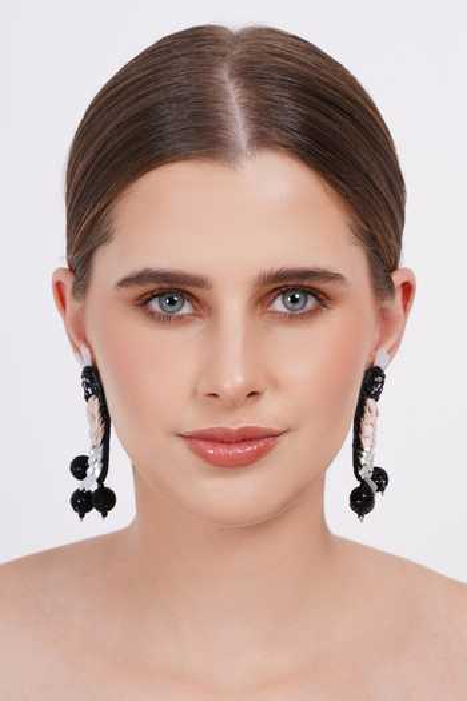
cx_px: 234
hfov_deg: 6.9
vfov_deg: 10.3
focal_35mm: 200
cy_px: 350
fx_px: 3891
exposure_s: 1/125
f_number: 10
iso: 200
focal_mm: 200
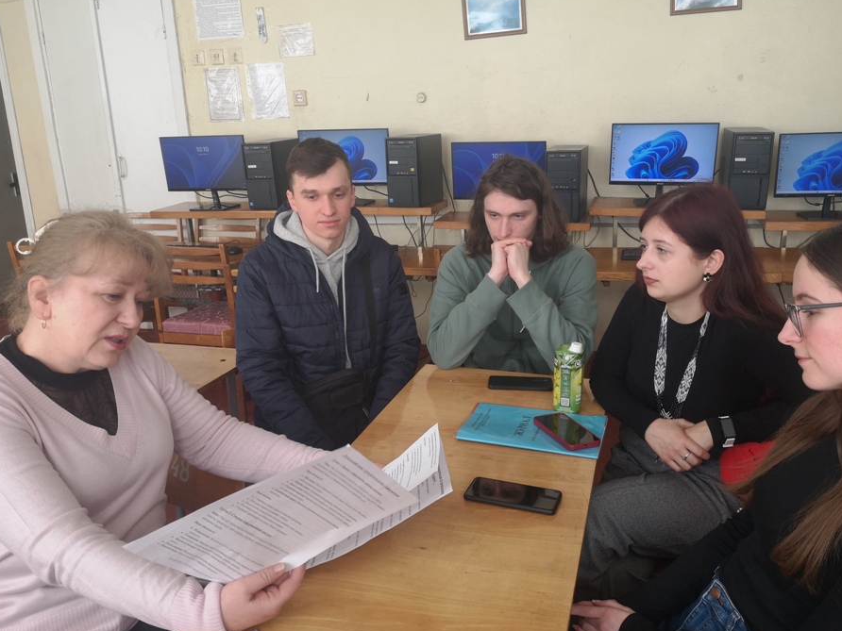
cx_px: 461
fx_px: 754
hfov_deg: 58.2
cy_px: 320
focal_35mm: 31
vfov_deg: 45.4
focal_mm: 3.95
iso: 64
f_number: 1.8
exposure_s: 1/100
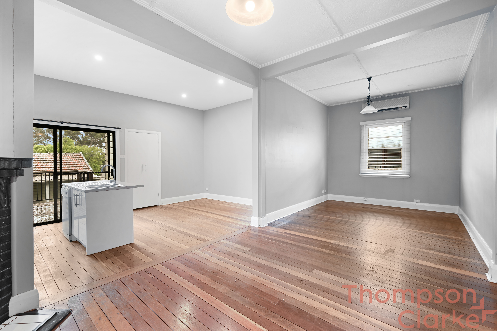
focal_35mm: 15
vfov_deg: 77.3
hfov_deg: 100.4
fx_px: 207
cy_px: 173
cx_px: 245
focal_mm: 14
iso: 100
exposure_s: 1/1.67
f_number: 4
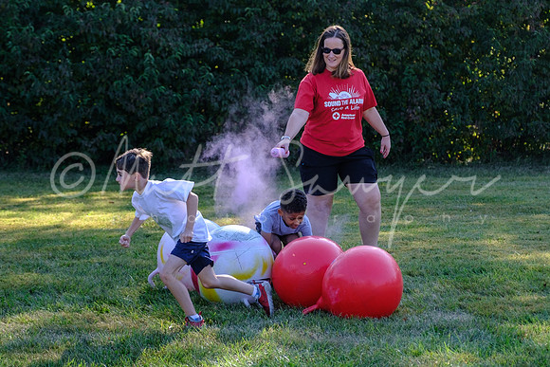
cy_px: 192
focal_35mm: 132
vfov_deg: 10.4
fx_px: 2014
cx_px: 328
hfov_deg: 15.5
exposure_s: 1/1100
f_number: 2.8
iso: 200
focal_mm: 55
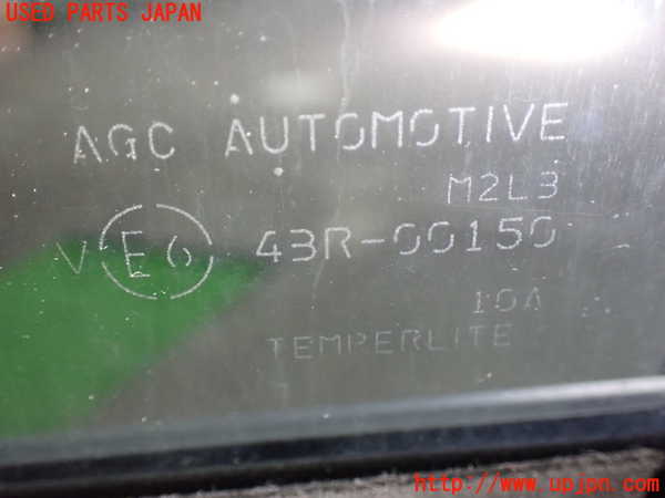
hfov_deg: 45.8
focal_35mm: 41
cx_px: 332
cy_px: 249
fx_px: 788
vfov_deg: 35.1
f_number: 2.8
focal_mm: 7.31
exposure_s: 1/40
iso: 1250
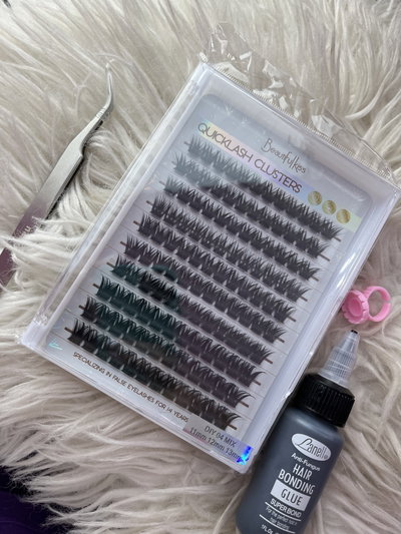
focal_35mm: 26
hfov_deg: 53.1
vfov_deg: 67.3
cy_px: 267
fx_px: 401
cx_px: 200
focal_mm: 5.1
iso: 64
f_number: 1.6
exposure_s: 1/100
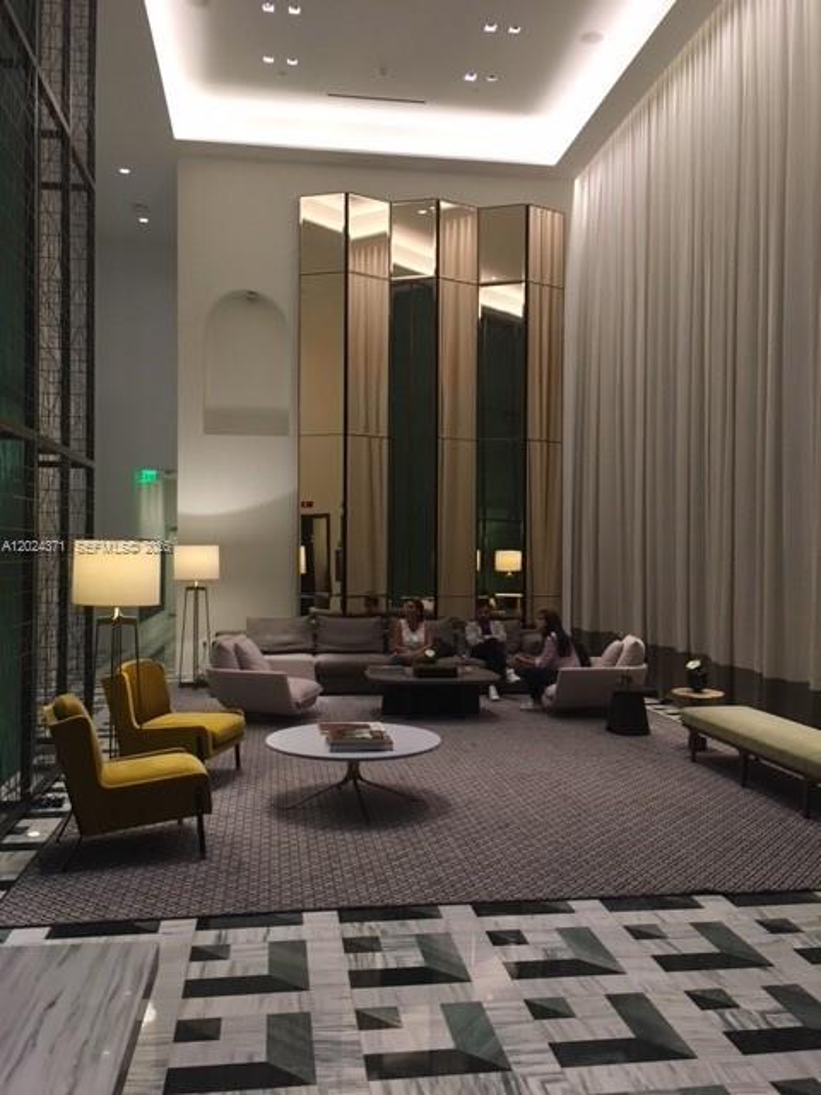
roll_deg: +0.2
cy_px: 548
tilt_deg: -0.1
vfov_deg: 61.7
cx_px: 410
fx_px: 917
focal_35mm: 29
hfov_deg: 48.2
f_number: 2.2
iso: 125
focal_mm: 4.15
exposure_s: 1/30
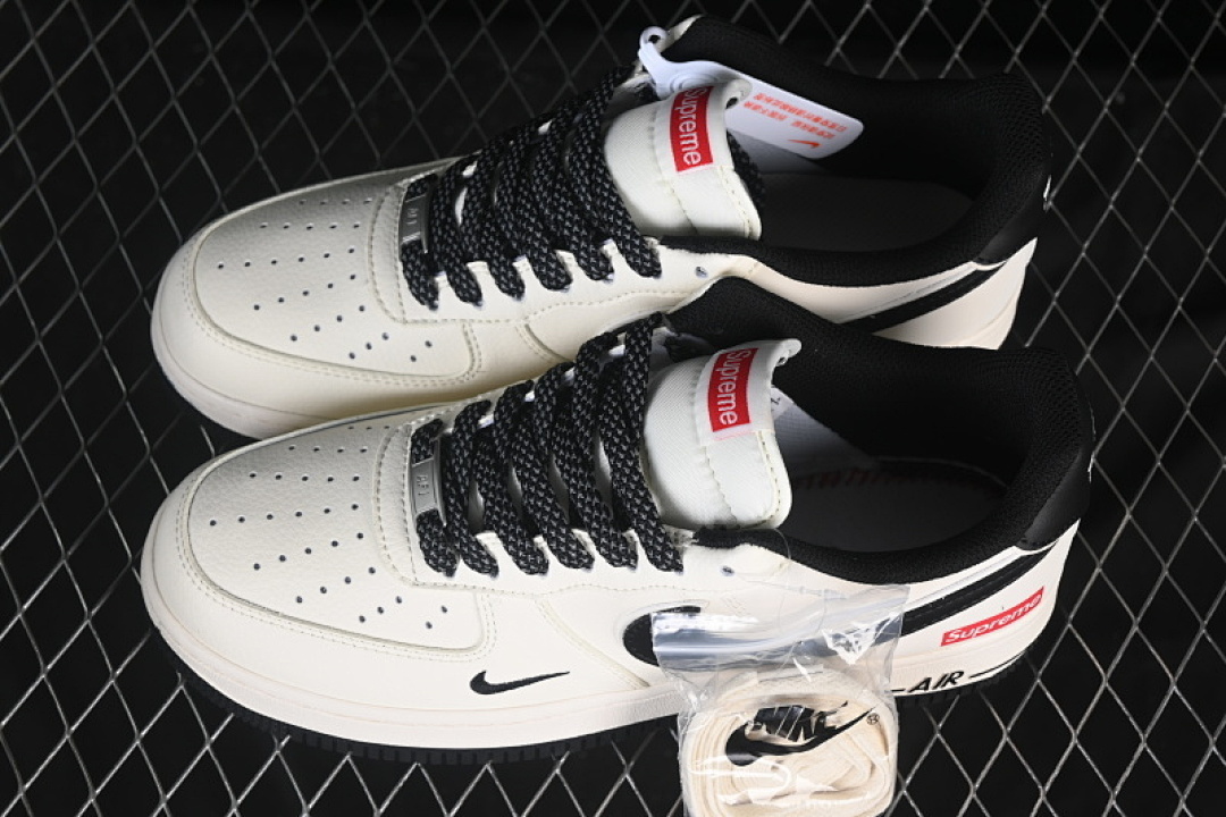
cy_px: 408
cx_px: 613
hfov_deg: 27.0
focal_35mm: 75
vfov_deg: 18.2
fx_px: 2554
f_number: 7.1
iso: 160
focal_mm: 50
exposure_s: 1/80
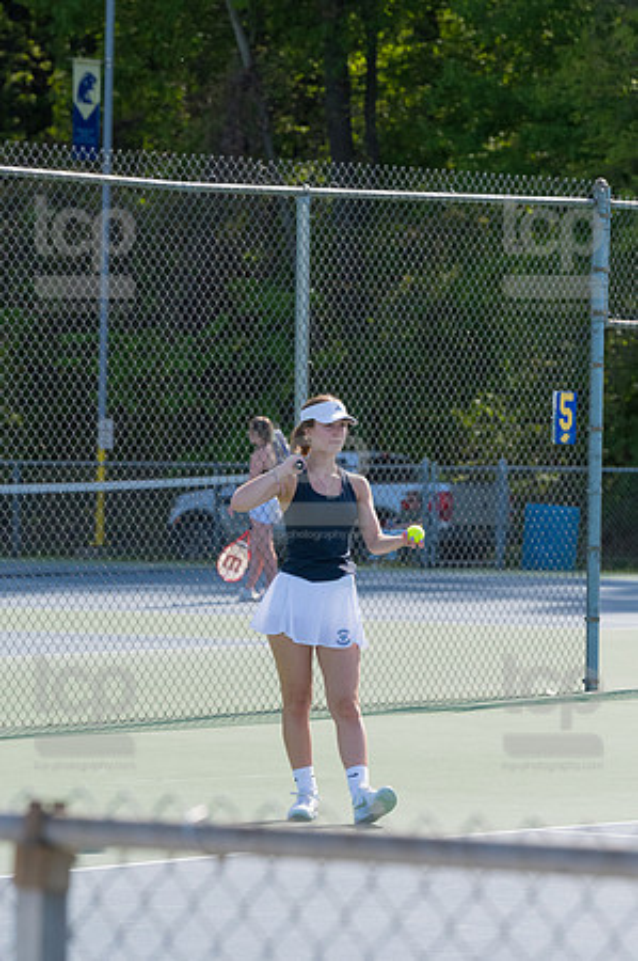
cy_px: 480
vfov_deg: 9.5
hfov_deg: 6.3
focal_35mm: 217
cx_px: 319
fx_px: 5781
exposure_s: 1/2000
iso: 1000
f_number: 5.6
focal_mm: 145
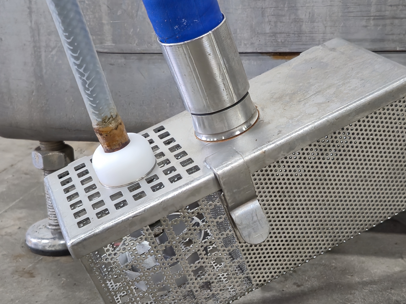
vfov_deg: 26.1
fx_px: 657
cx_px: 215
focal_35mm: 56
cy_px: 159
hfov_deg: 34.3
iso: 200
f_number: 1.8
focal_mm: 5.4
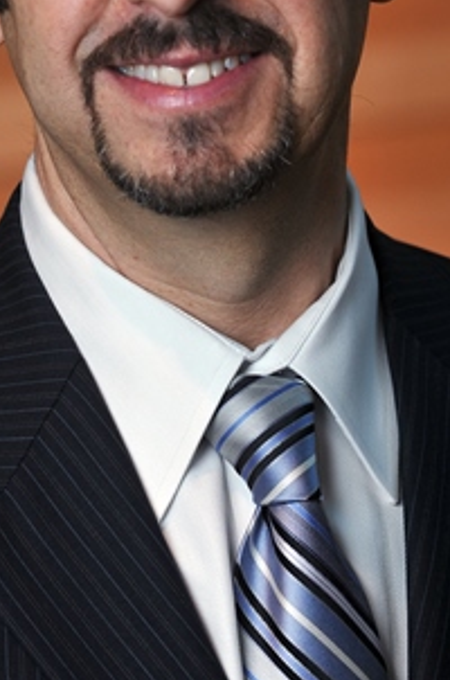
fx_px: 4916
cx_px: 154
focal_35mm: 261
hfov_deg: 5.2
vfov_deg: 7.9
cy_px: 140
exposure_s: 1/125
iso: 200
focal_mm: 82
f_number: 3.5
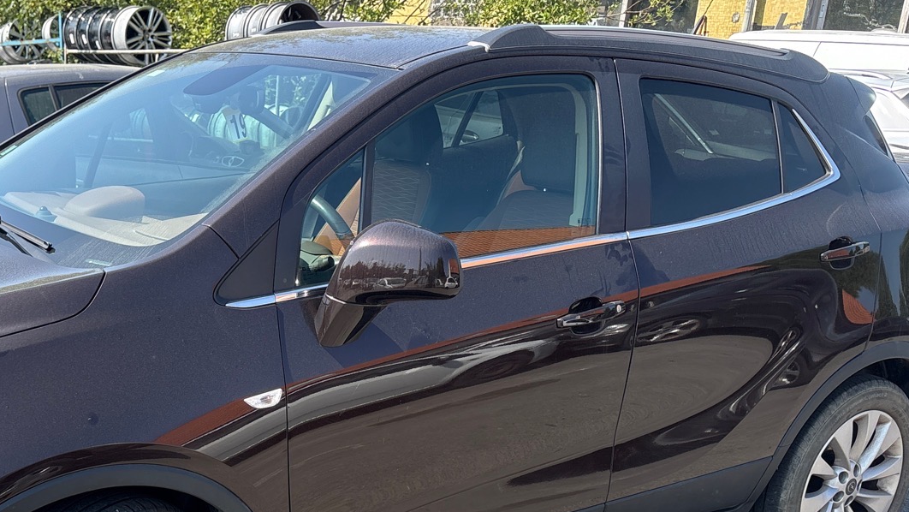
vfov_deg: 24.4
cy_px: 439
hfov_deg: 41.8
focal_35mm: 48
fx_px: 1157
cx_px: 243
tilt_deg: -16.5
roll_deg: -3.7
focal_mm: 5.96
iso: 50
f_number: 1.6
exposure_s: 1/1155
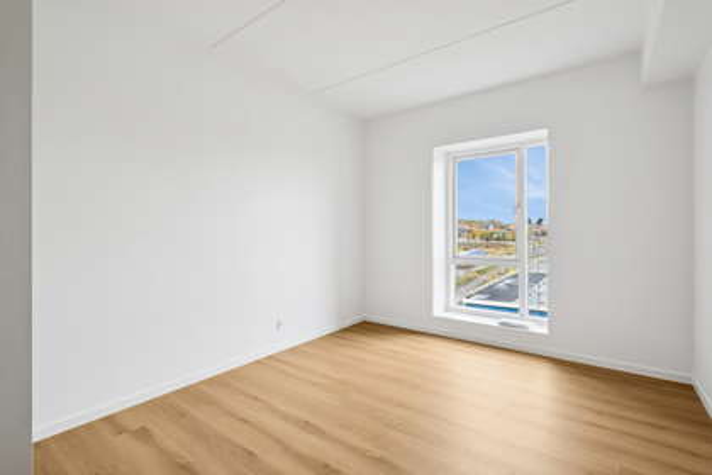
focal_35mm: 17
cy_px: 238
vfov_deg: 70.4
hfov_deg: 93.3
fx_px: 336
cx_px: 356
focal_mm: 11.5
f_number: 8
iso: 500
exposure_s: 1/13
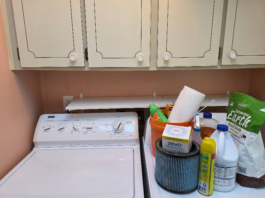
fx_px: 176
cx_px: 132
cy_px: 99
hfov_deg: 73.9
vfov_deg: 58.9
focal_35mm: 23
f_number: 1.7
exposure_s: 1/120
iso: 250
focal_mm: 6.3
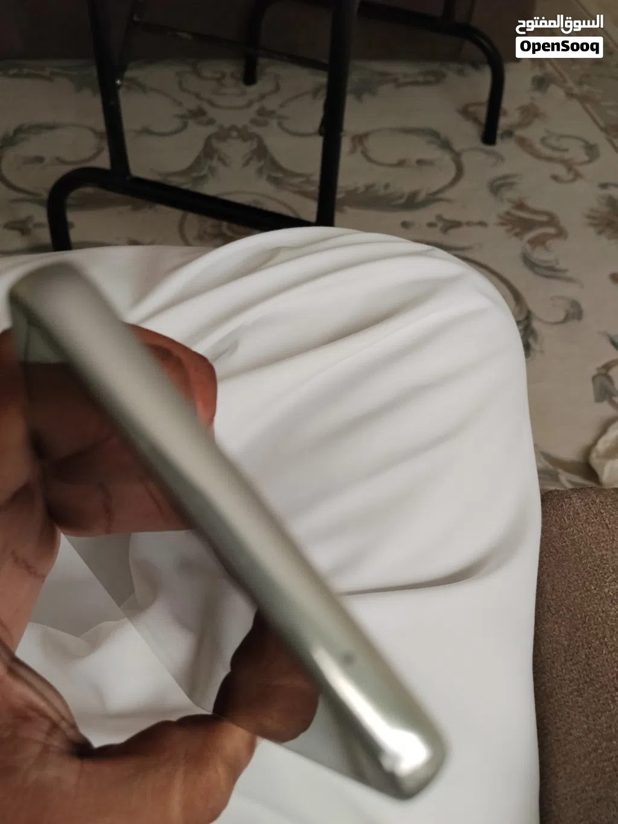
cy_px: 412
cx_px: 309
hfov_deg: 48.2
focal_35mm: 29
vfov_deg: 61.7
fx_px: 690
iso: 200
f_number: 1.8
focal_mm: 4.22
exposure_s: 1/100
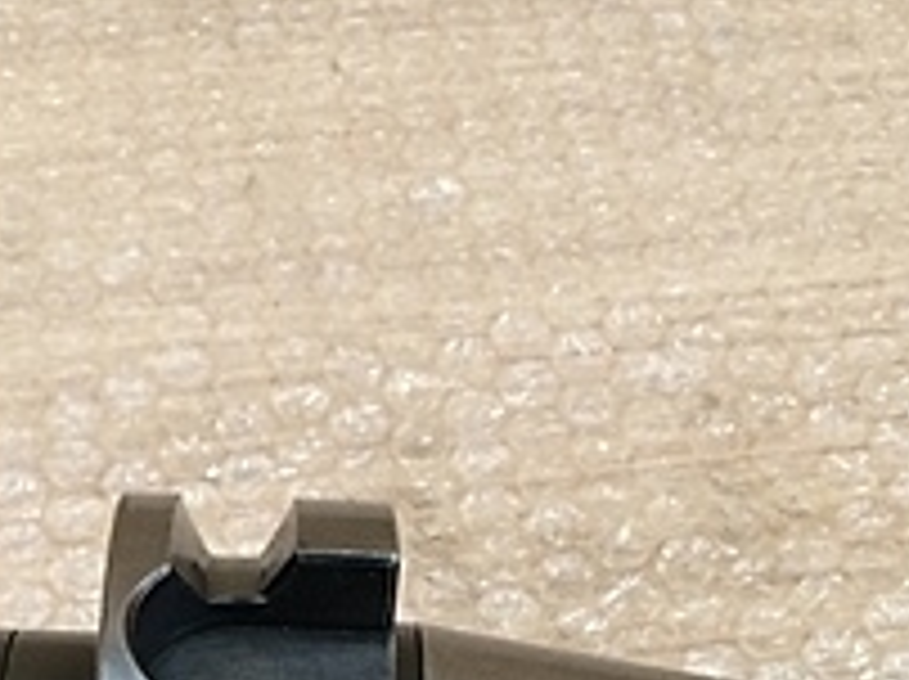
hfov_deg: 21.1
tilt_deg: -55.1
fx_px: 2413
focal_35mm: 92
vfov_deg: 15.1
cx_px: 220
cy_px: 950
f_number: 2.2
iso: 80
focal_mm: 4.15
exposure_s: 1/30
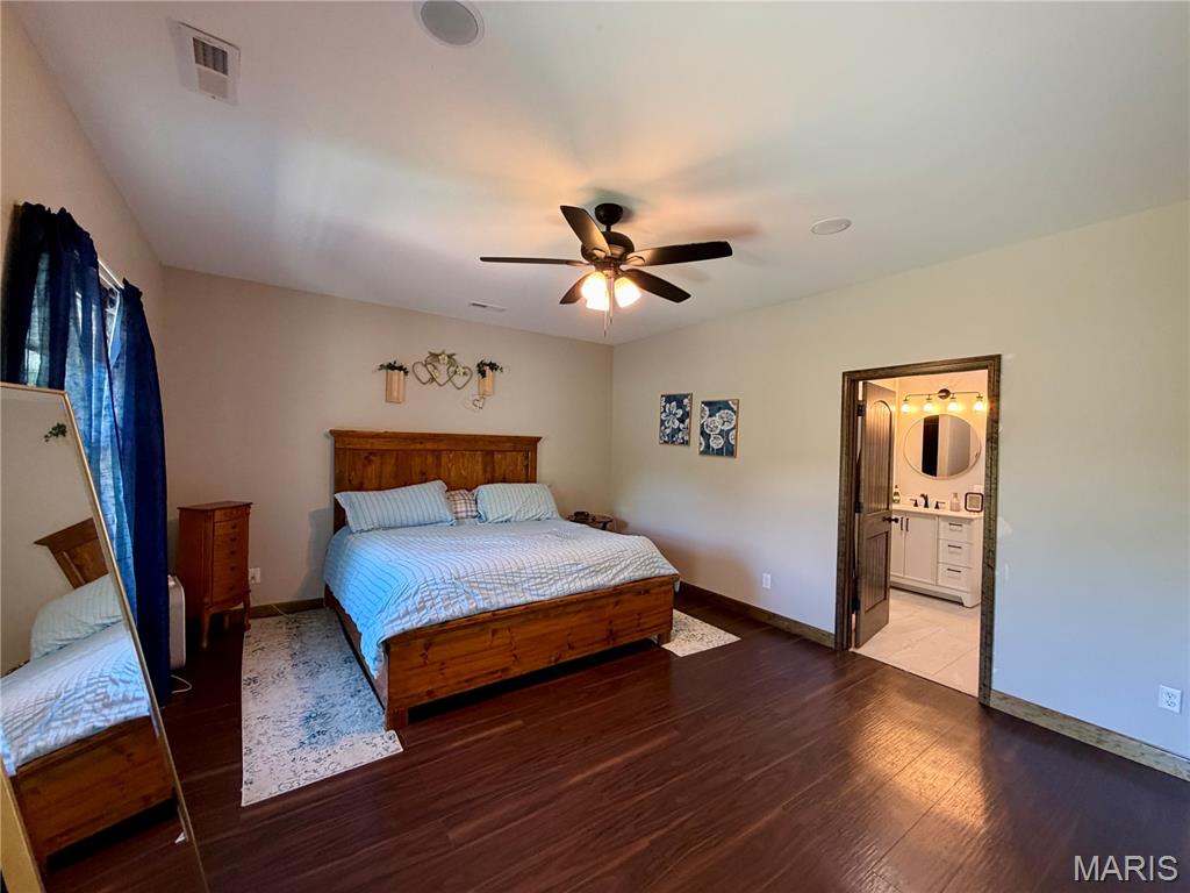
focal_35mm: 14
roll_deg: -1.4
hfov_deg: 102.1
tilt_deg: -0.5
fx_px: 481
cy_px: 446
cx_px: 595
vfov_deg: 85.7
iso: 250
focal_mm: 2.22
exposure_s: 1/60
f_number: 2.2
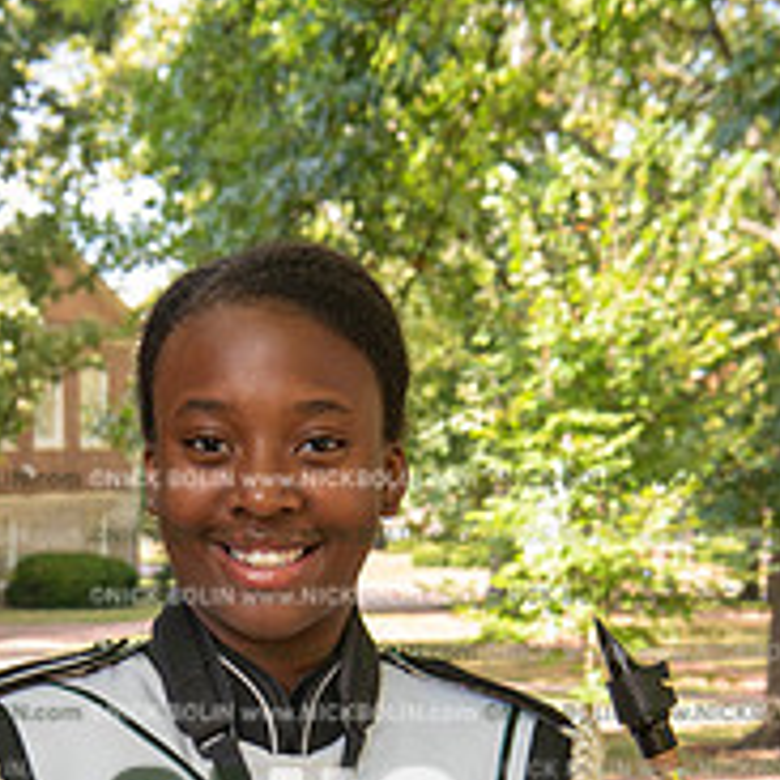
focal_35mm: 94
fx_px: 2396
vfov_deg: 17.8
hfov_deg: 18.5
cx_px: 281
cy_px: 887
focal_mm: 45
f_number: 8
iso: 500
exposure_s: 1/100
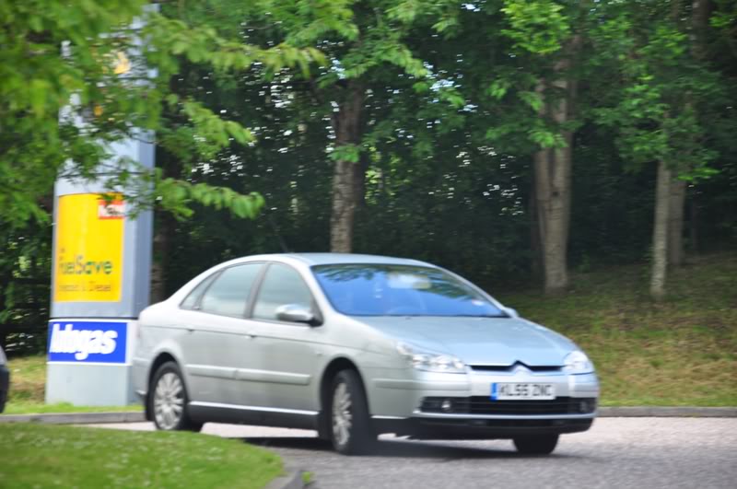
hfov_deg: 13.1
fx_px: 3220
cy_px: 244
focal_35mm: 158
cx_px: 368
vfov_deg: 8.7
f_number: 5.6
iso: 200
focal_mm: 105
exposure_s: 1/100
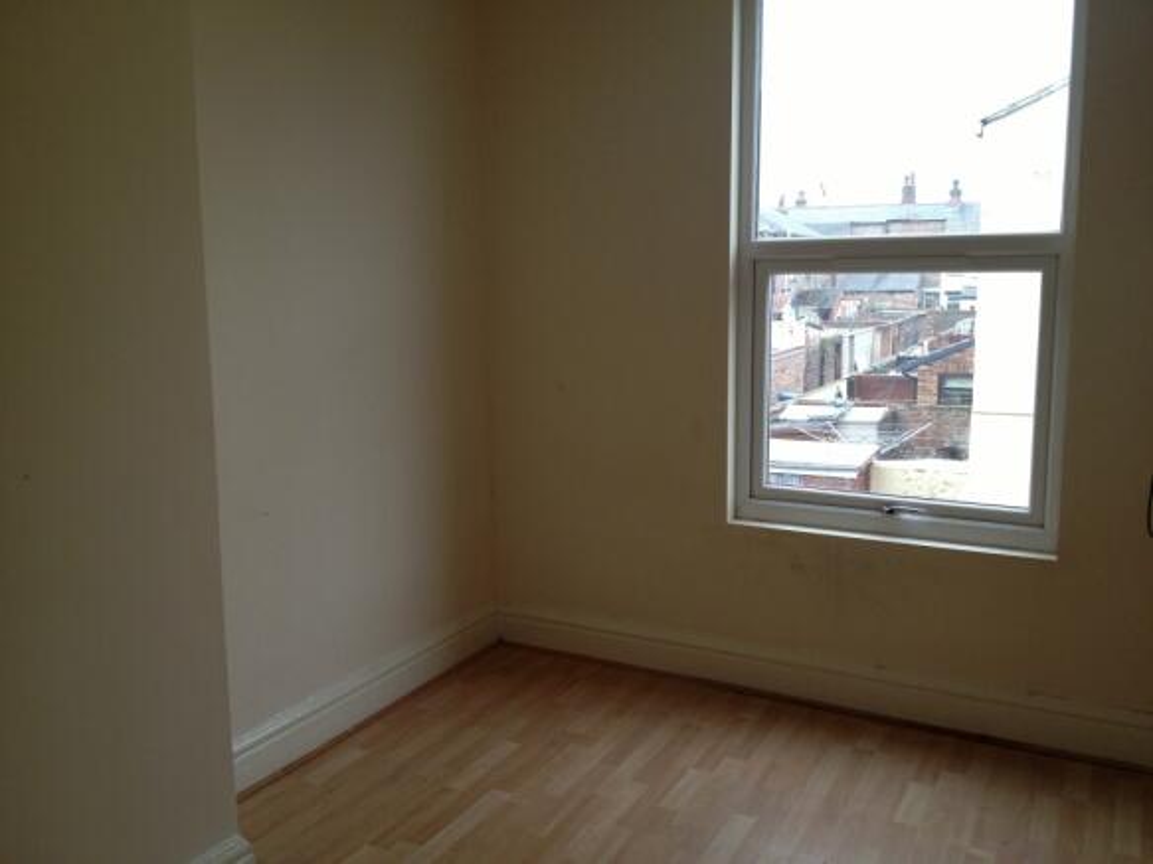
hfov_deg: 52.6
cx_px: 576
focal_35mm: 35
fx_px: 1166
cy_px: 432
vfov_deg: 40.7
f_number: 2.4
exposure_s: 1/120
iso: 100
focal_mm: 4.28
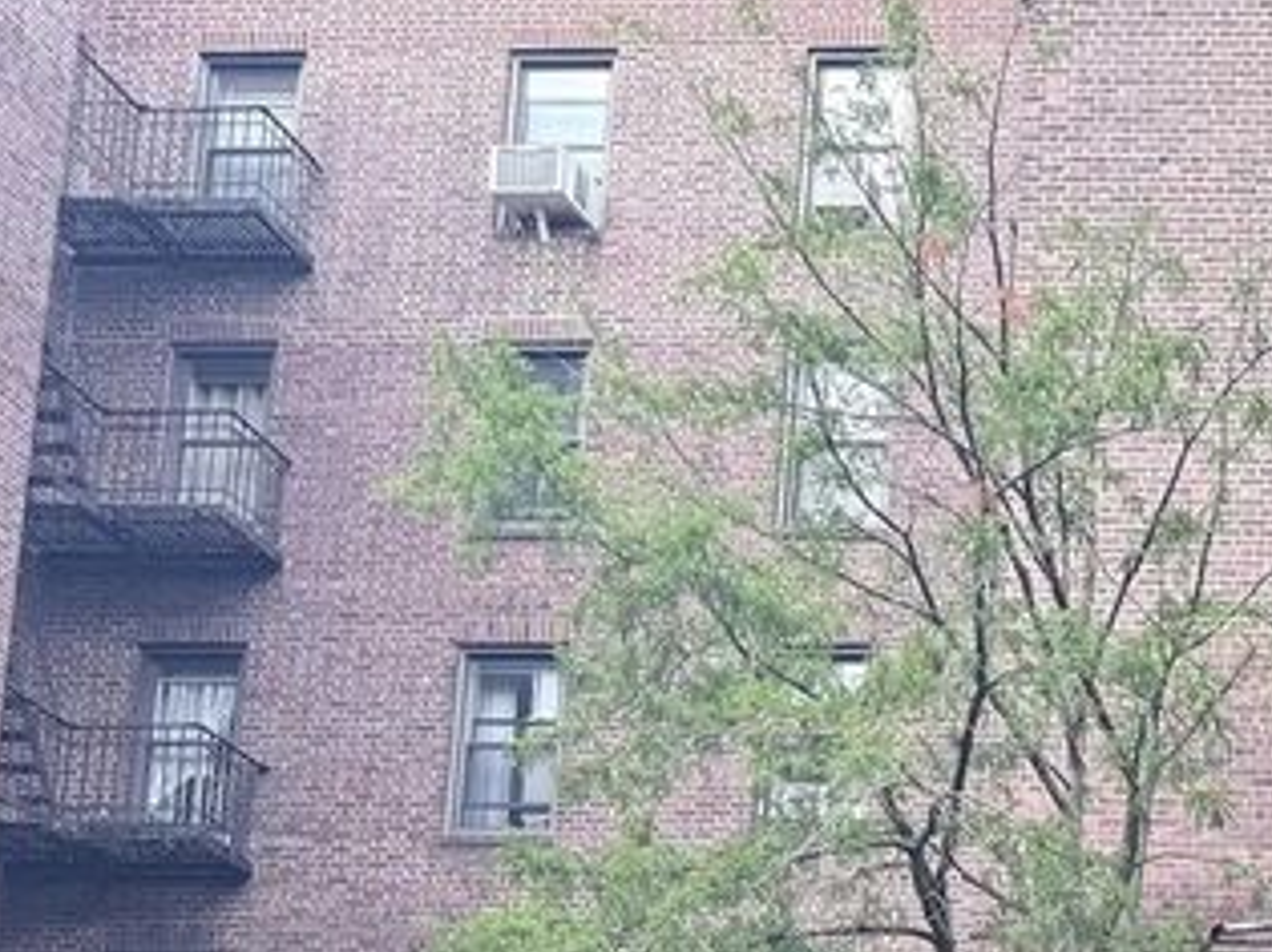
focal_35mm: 78
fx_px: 2865
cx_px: 1918
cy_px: 1509
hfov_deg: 21.1
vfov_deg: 16.8
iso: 80
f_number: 1.78
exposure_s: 1/488
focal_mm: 6.76
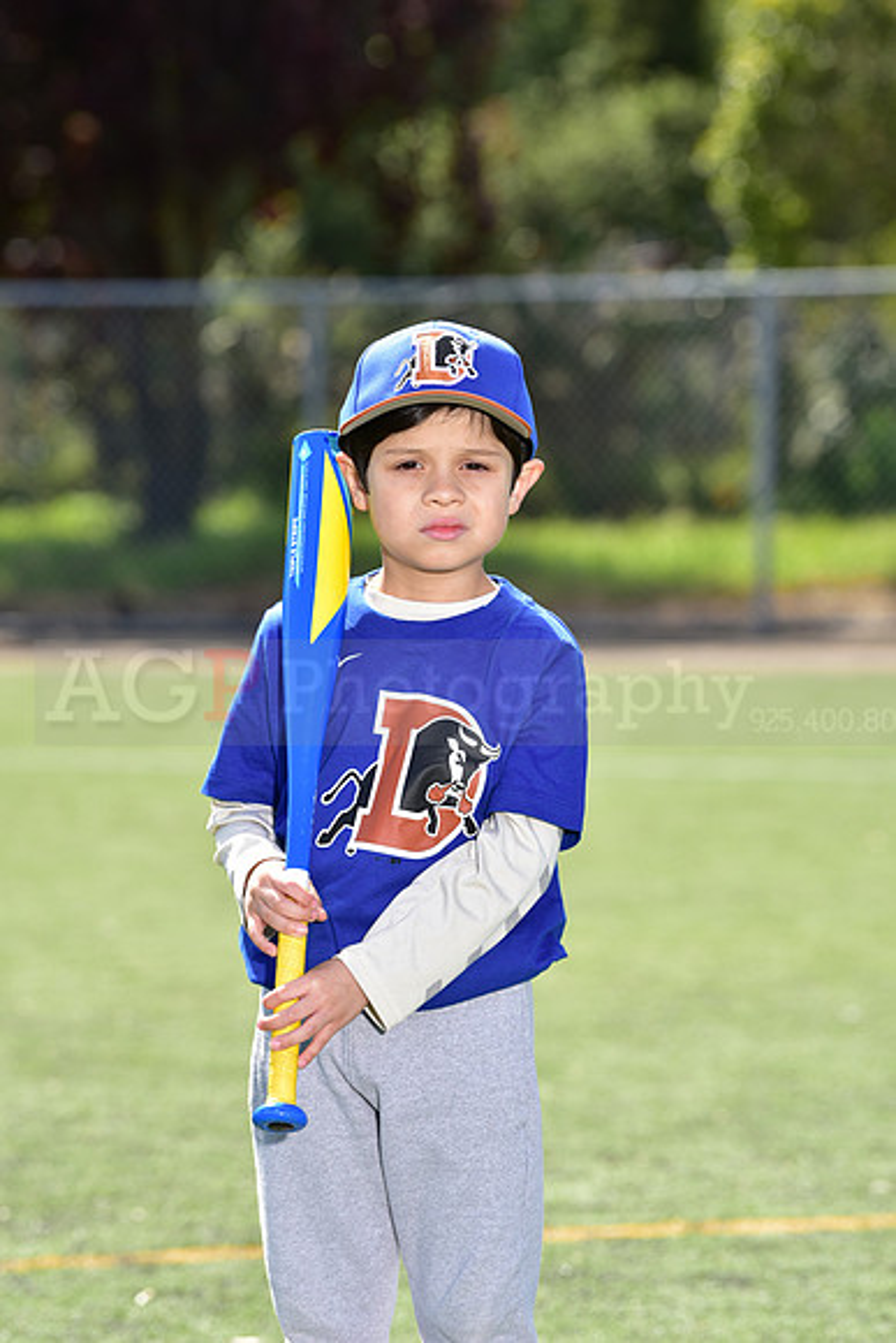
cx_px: 448
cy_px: 672
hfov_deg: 8.3
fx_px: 6156
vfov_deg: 12.4
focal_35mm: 165
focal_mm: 165
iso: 100
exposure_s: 1/250
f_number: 5.6
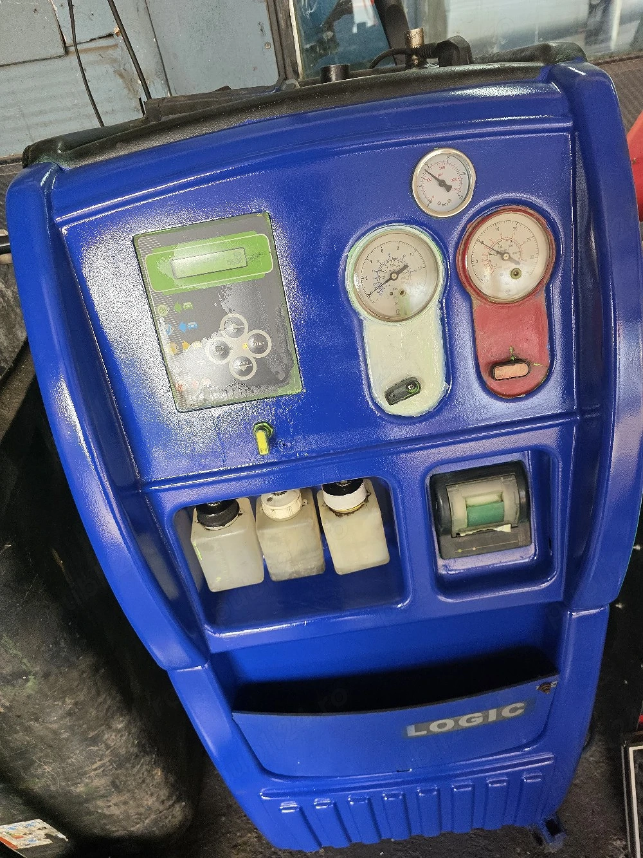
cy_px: 429
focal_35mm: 23
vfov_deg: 73.9
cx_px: 322
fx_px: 570
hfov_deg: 58.9
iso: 250
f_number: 1.7
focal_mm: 6.3
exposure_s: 1/101
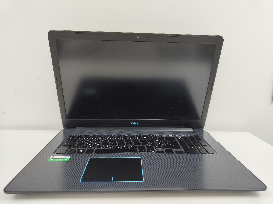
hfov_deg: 71.6
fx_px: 189
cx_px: 136
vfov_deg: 56.8
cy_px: 102
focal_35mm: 24
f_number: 1.88
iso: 100
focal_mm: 5.59
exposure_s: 1/101
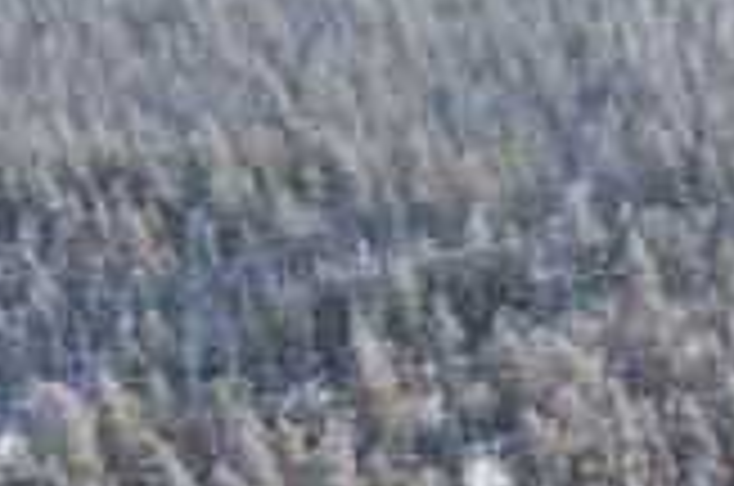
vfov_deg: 10.9
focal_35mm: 124
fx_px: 2523
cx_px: 968
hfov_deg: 15.7
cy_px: 454
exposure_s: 1/500
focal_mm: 10.26
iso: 100
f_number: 4
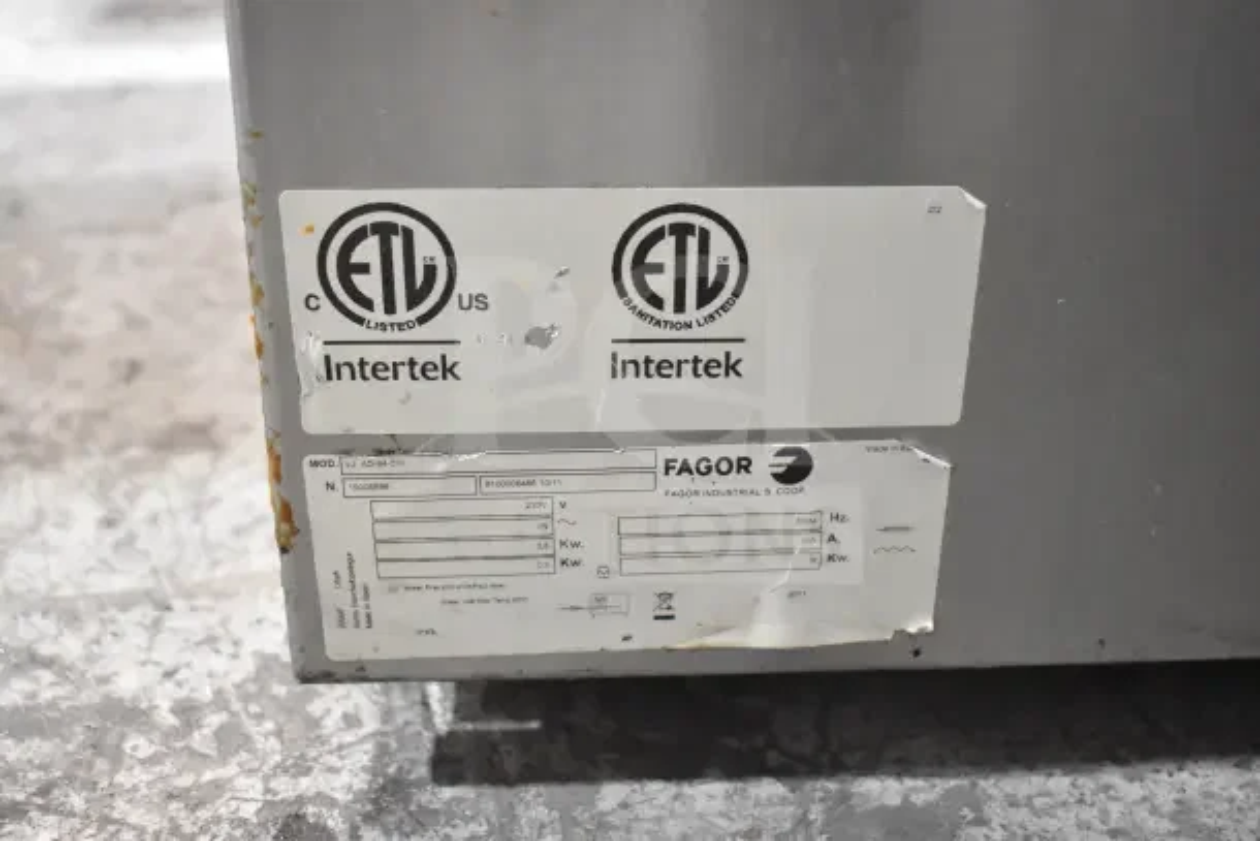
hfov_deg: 45.0
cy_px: 420
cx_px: 630
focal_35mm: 44
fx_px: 1523
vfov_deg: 30.9
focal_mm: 29
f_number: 5
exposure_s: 1/100
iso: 6400
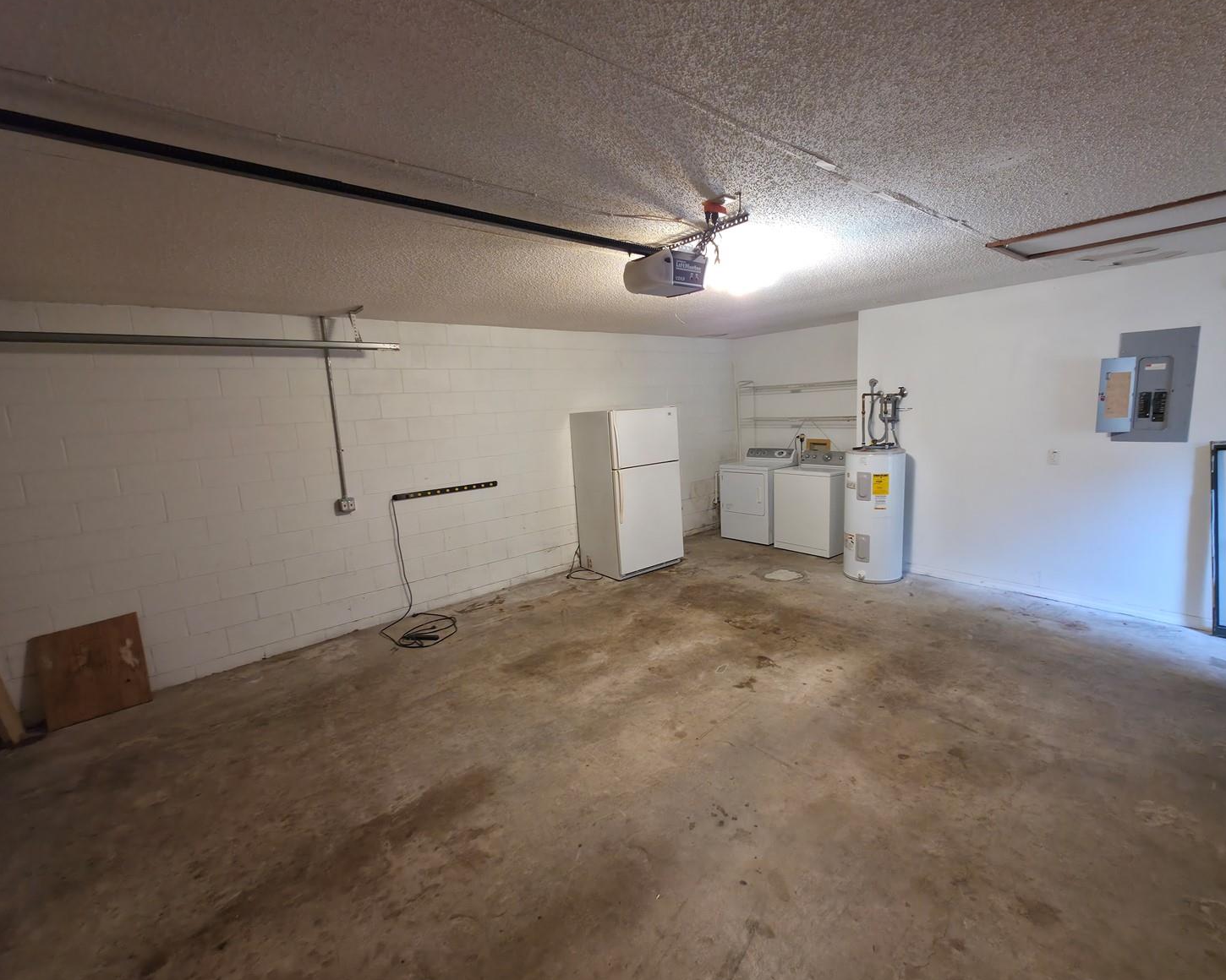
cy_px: 482
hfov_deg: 100.7
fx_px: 508
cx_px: 634
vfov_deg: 88.0
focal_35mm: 14
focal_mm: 2.2
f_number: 1.9
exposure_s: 1/24
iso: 160
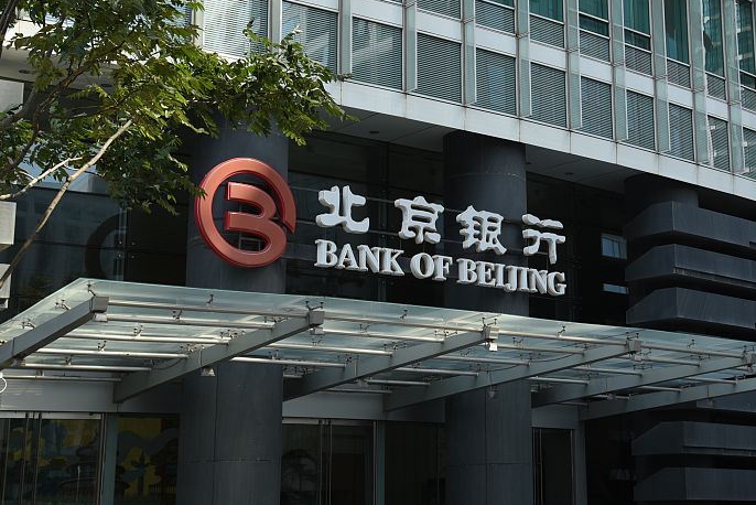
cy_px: 147
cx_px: 538
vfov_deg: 19.4
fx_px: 1471
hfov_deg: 28.5
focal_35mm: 70
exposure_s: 1/125
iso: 100
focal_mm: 40
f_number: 6.3
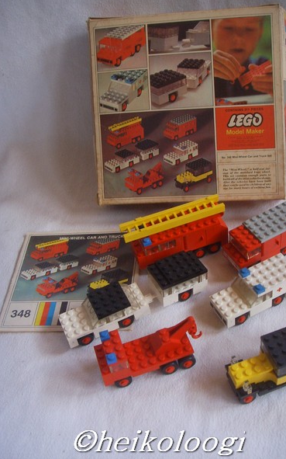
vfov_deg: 47.2
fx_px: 524
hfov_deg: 30.5
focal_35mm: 42
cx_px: 160
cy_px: 229
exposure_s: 1/60
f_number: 3.5
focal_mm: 6.6
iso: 100
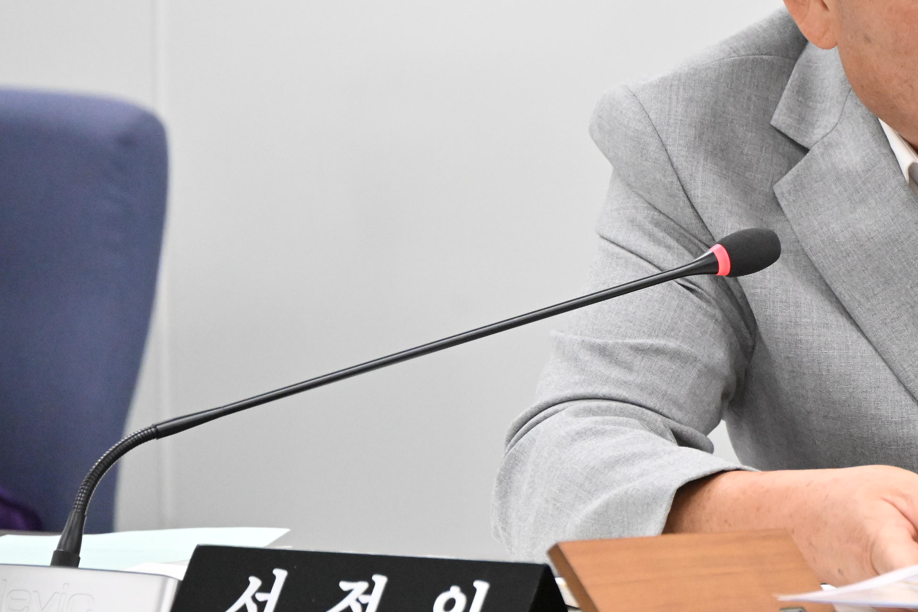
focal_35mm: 441
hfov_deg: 4.7
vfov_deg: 3.1
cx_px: 1006
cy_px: 188
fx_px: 11245
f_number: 6.3
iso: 5000
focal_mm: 200
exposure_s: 1/250
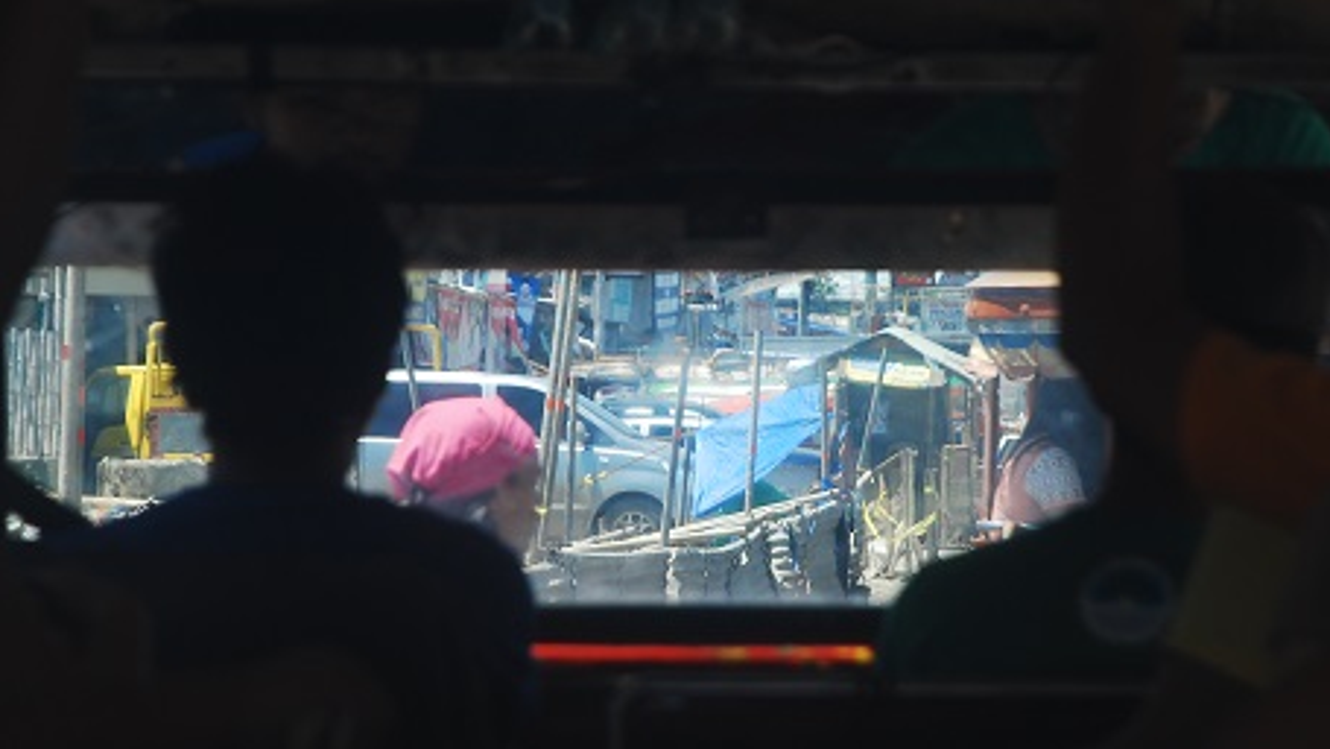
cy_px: 437
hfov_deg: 9.9
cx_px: 687
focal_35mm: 218
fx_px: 7678
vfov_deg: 5.6
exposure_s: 1/200
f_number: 7.1
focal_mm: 105
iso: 200
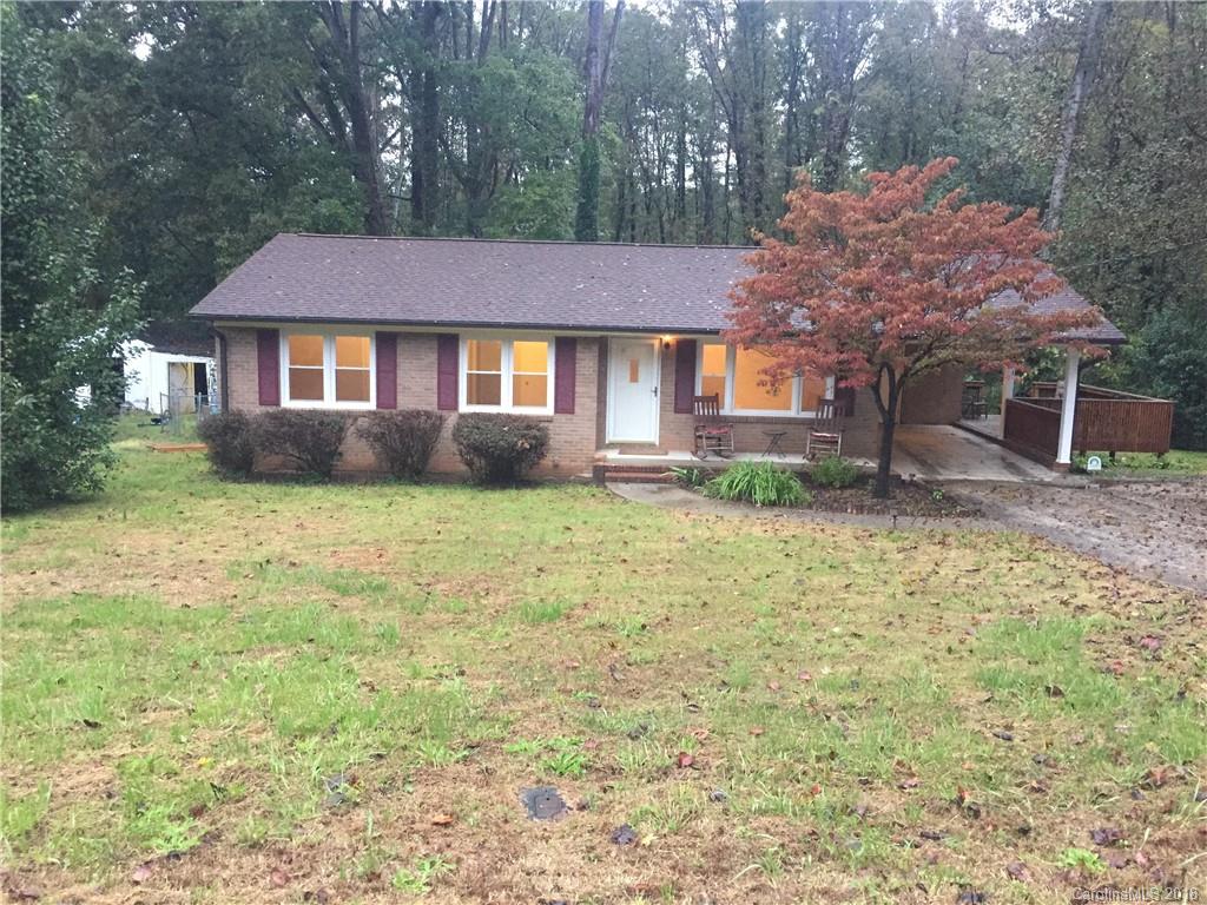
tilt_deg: -9.6
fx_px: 1011
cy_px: 452
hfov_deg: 61.7
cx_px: 604
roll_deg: -1.1
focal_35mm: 29
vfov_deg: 48.2
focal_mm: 4.15
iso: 200
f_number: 2.2
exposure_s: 1/30
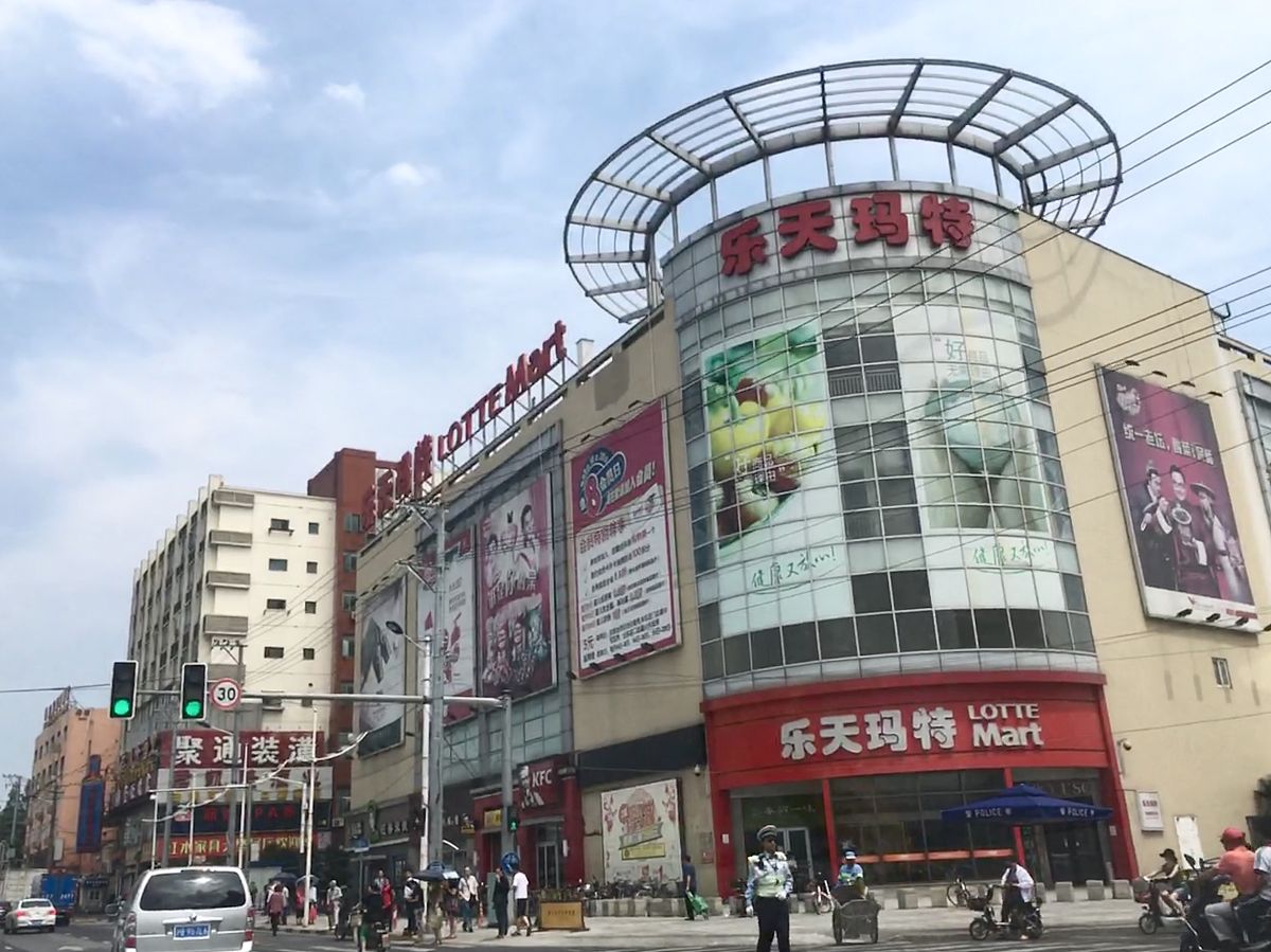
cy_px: 476
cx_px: 636
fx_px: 1064
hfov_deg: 61.7
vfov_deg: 48.2
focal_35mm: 29
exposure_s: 1/1570
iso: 25
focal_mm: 4.15
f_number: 2.2
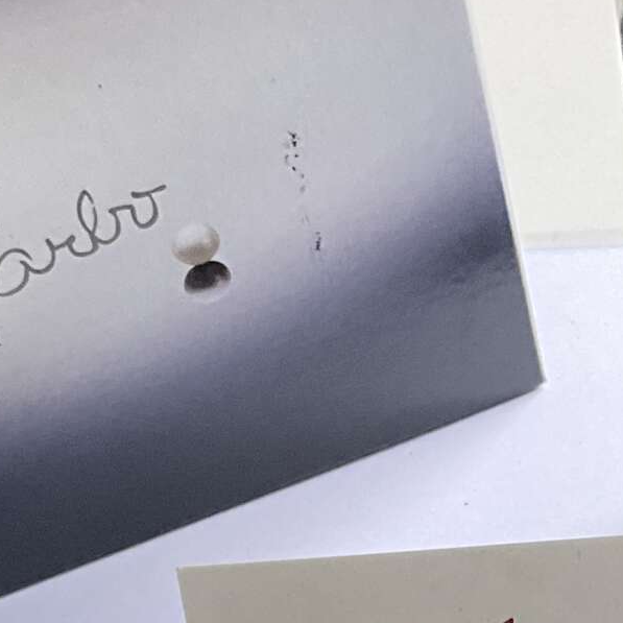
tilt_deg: -52.5
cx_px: 738
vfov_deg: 14.8
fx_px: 2240
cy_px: 924
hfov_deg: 15.3
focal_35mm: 110
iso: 64
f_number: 1.8
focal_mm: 3
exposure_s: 1/122
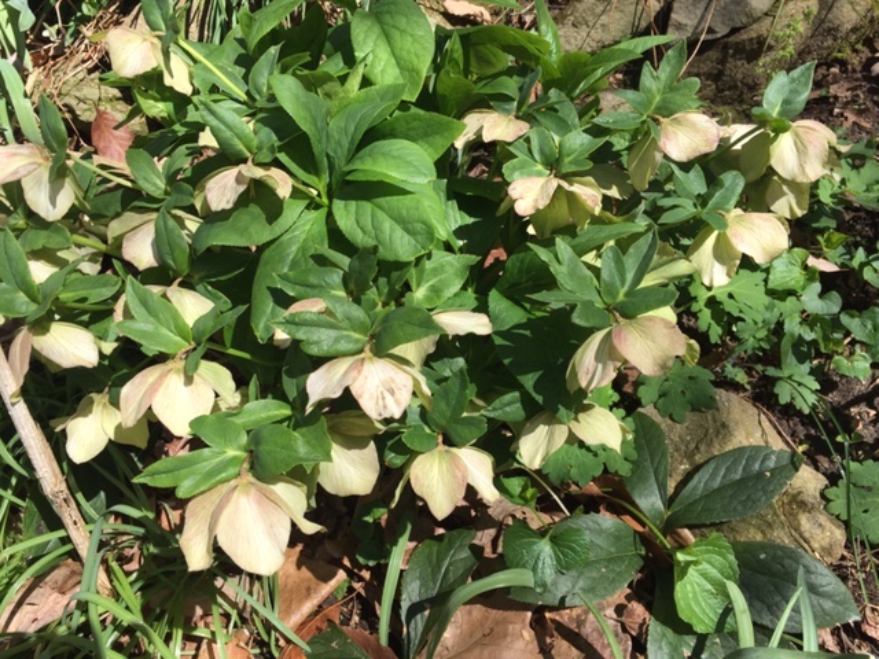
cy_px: 330
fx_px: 736
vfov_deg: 48.2
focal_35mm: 29
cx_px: 440
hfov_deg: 61.7
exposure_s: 1/1163
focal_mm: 4.15
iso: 32
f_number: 2.2
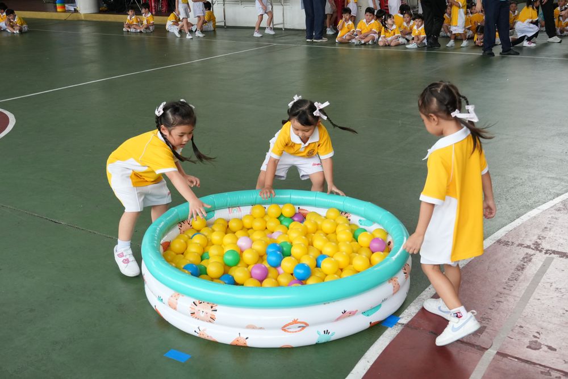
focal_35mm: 42
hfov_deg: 46.4
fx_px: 663
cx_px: 284
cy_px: 190
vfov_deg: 31.9
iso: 1250
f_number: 5.6
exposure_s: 1/500
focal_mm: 28
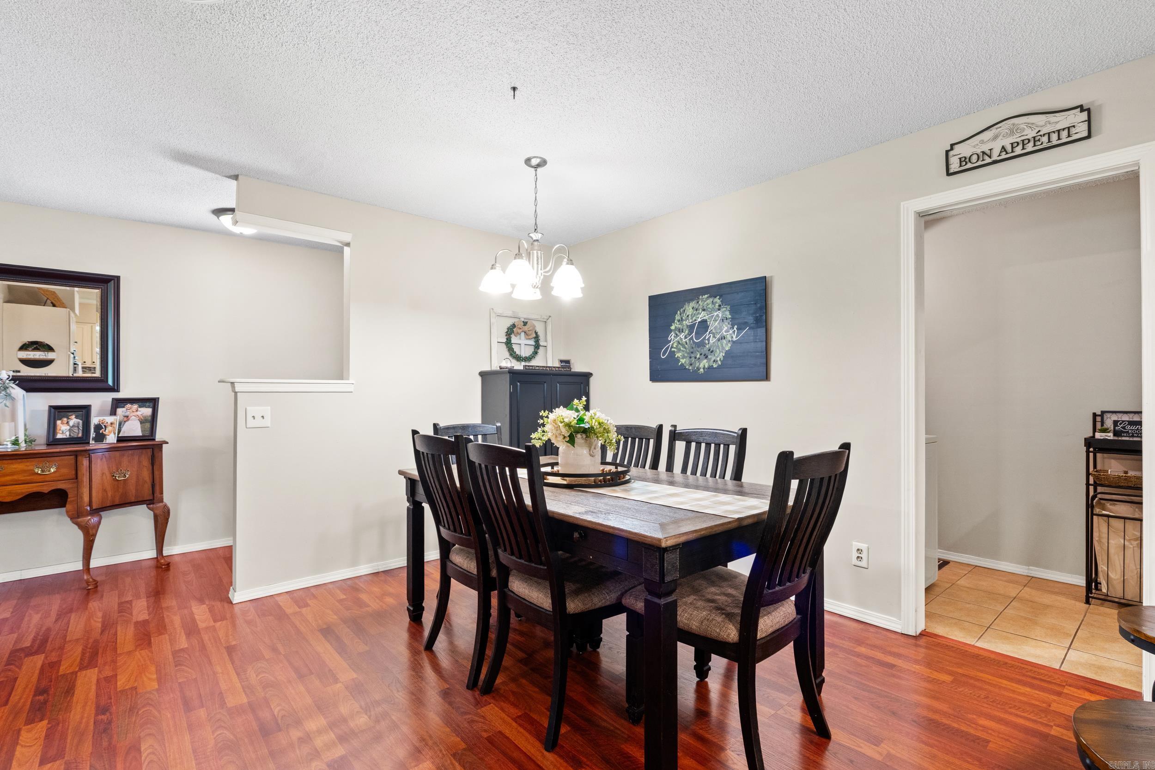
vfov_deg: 72.1
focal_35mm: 16
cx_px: 578
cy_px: 385
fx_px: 529
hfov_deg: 95.0
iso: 400
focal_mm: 11
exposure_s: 1/2.5
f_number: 7.1
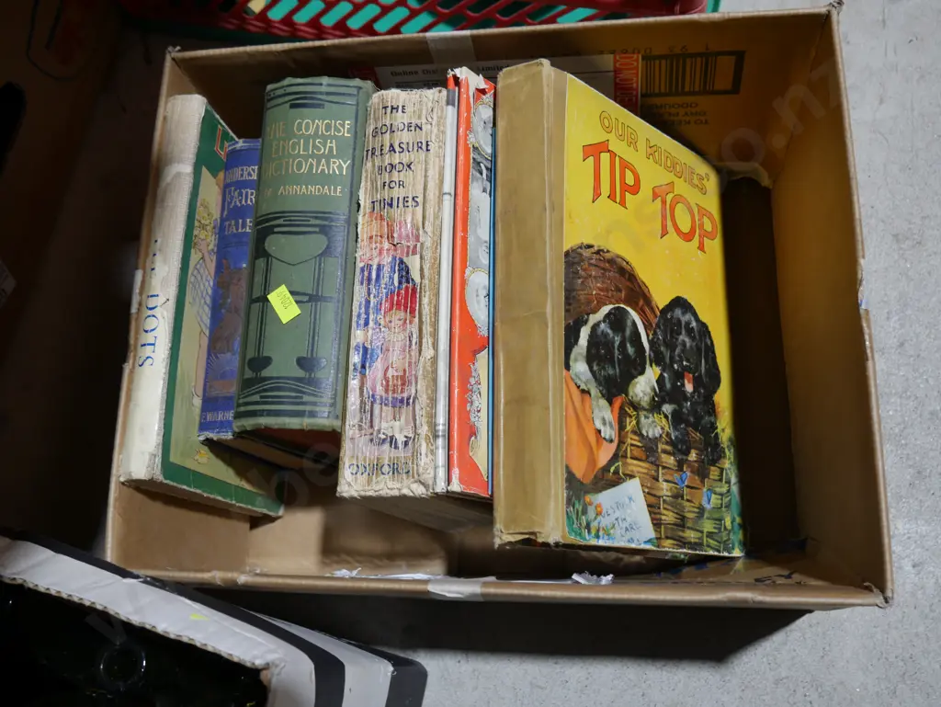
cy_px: 354
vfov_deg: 41.8
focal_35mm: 34
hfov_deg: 53.9
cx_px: 470
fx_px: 925
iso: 320
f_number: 4
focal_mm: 17
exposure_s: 1/60
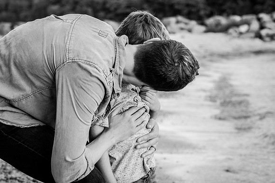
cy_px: 92
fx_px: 649
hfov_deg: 23.9
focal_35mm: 85
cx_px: 138
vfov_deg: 16.1
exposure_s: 1/320
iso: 500
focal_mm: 85
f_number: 5.6
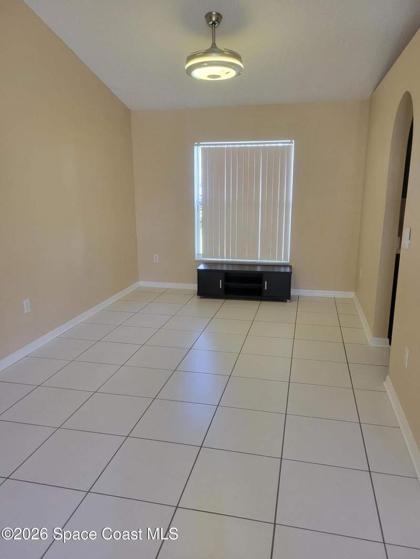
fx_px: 420
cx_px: 210
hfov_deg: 53.1
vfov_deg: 67.3
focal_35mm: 26
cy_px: 280
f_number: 1.8
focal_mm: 5.4
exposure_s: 1/60
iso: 250
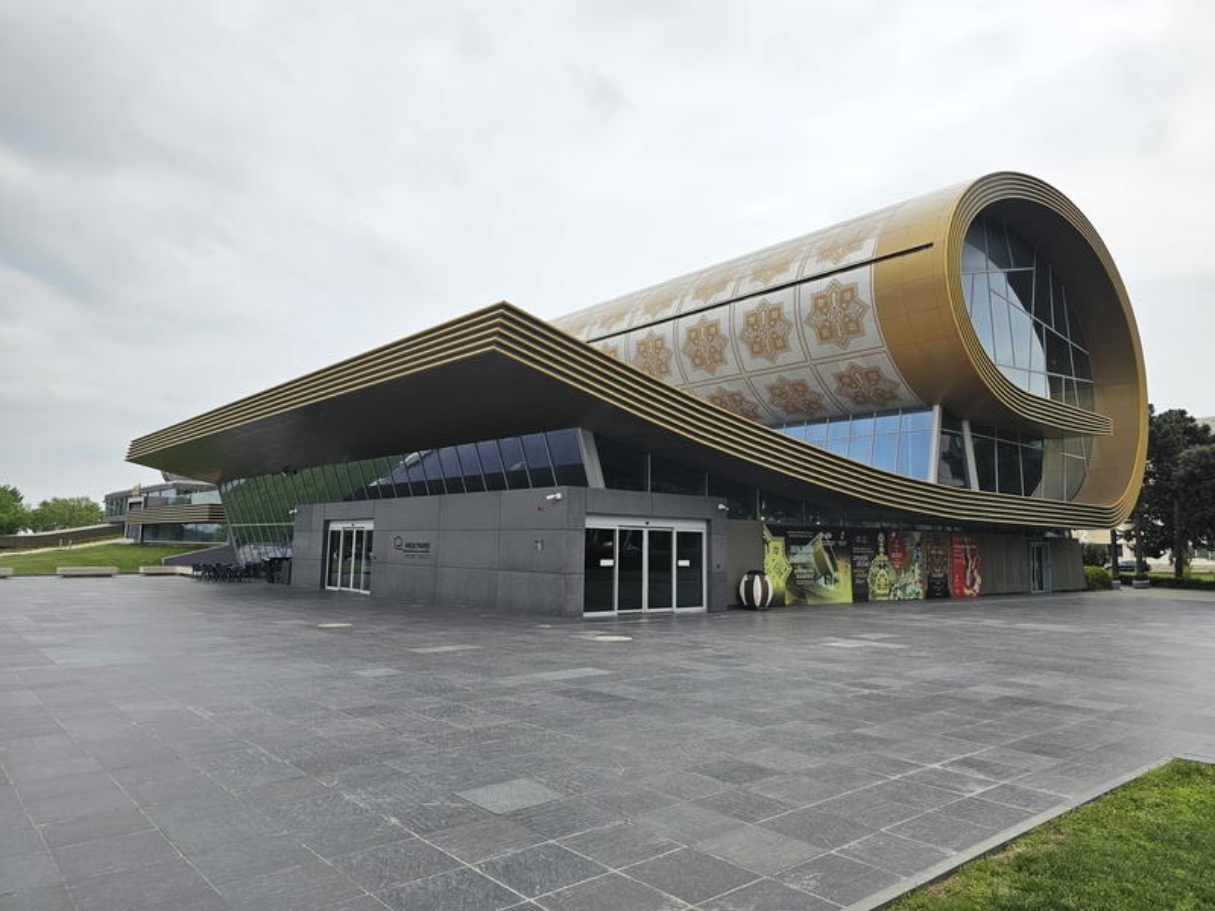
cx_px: 608
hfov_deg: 73.9
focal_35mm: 23
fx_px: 807
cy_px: 456
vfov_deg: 58.9
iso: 16
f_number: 1.7
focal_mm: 6.3
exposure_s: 1/1321
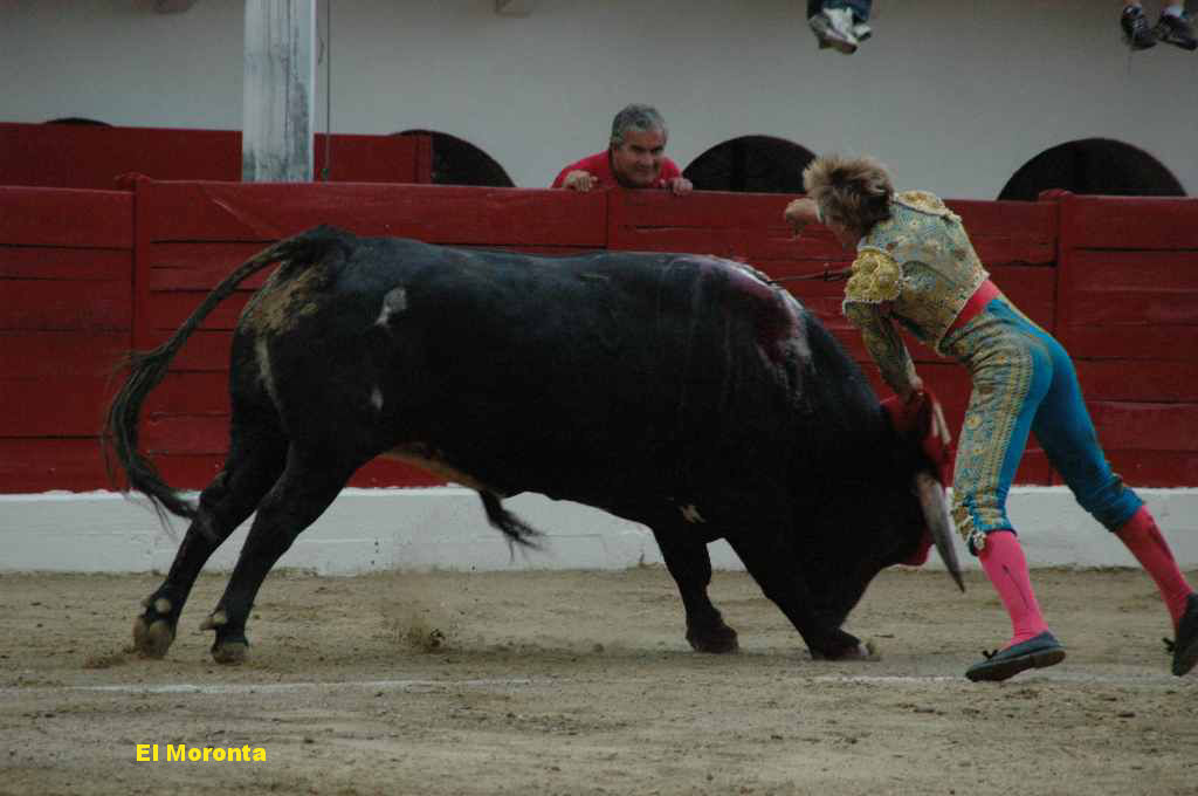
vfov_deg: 4.6
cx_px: 599
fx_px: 9971
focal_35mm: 300
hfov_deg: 6.9
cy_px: 398
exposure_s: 1/400
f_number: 6.3
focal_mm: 200
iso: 1600
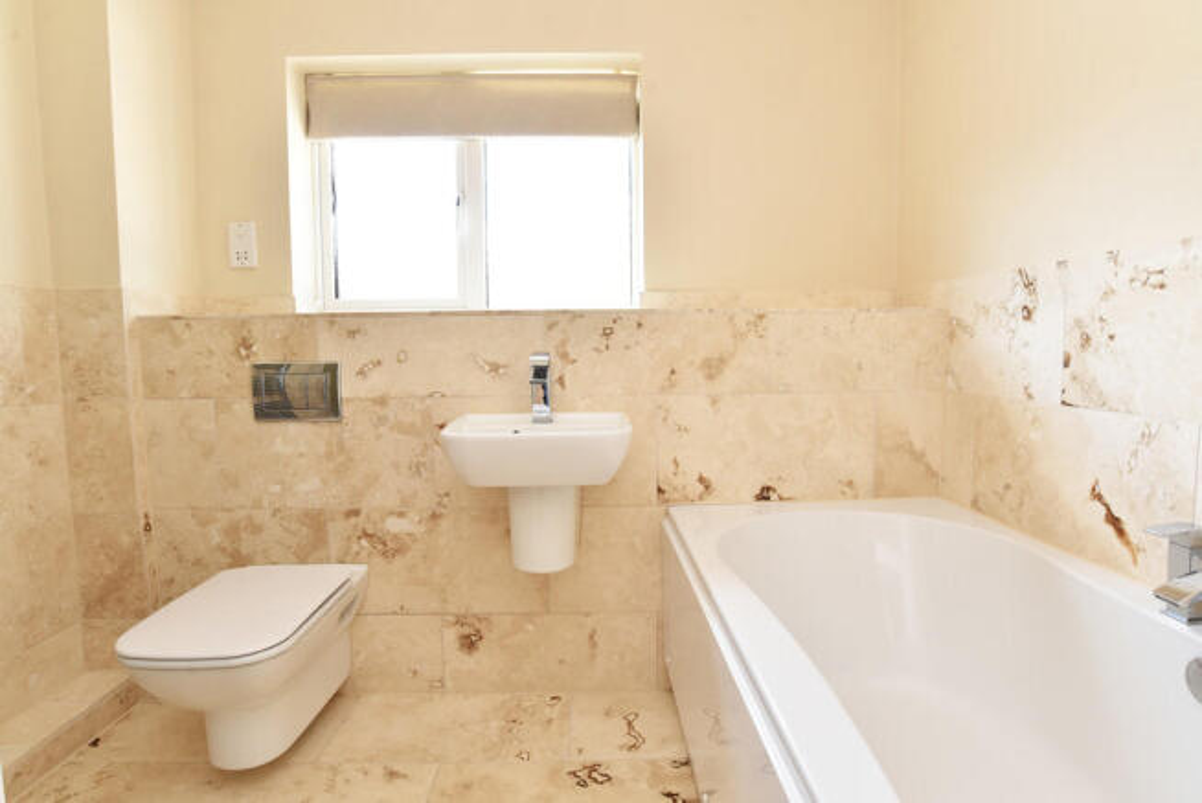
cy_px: 402
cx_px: 601
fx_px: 601
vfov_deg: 67.5
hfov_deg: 90.0
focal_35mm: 18
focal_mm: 18
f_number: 9
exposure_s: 1/20
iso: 400
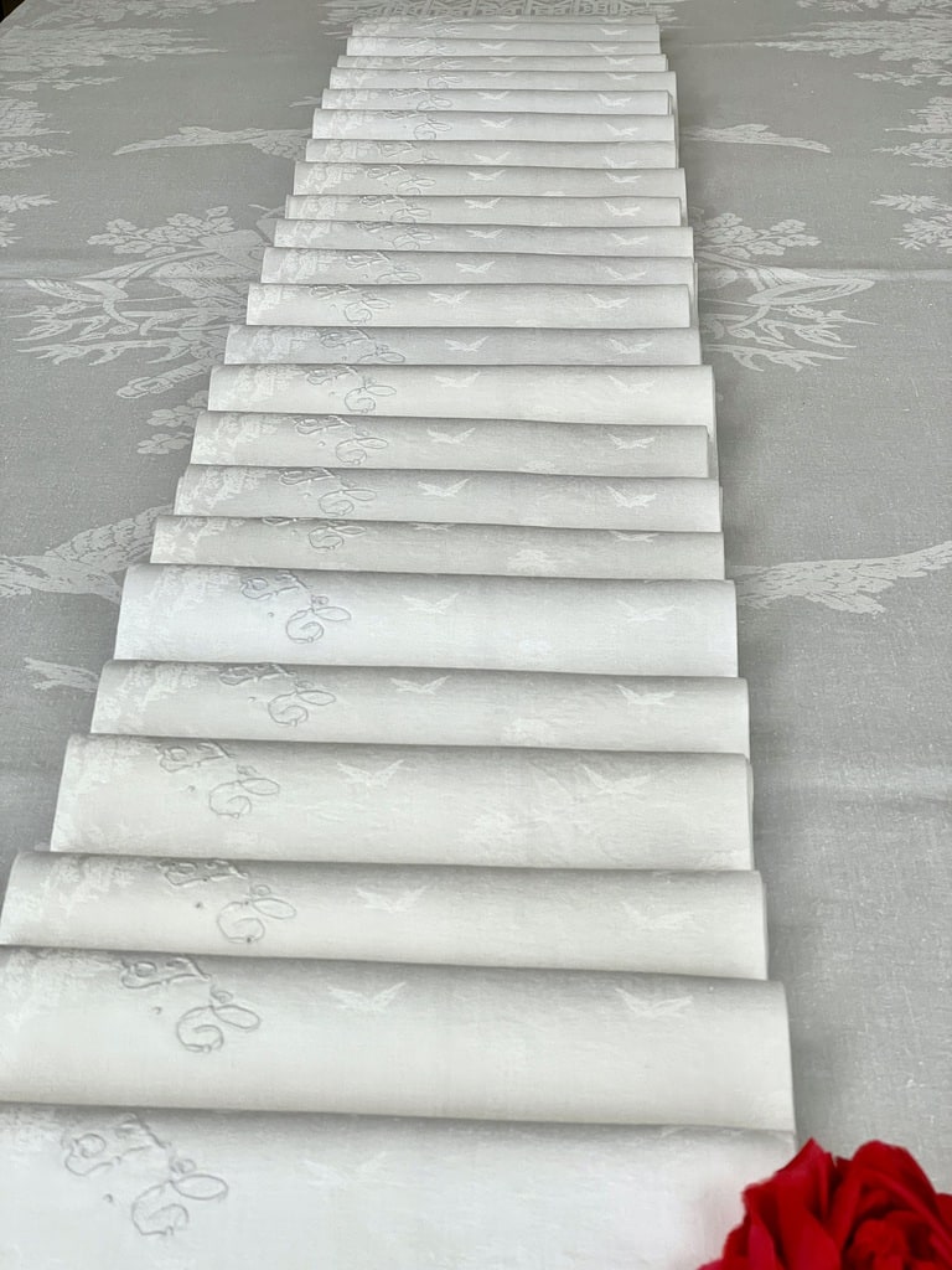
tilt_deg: -31.8
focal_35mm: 52
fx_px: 1907
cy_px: 635
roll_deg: +1.1
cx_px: 476
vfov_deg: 36.8
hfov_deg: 28.0
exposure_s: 1/99
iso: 160
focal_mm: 6
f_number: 2
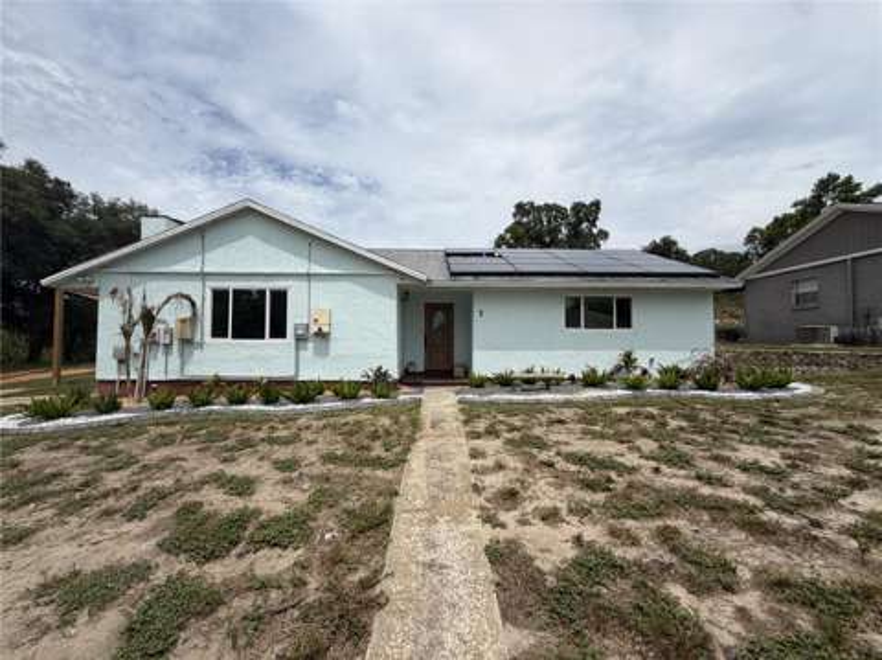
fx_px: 356
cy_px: 330
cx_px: 441
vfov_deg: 85.6
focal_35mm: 14
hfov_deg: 102.1
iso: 20
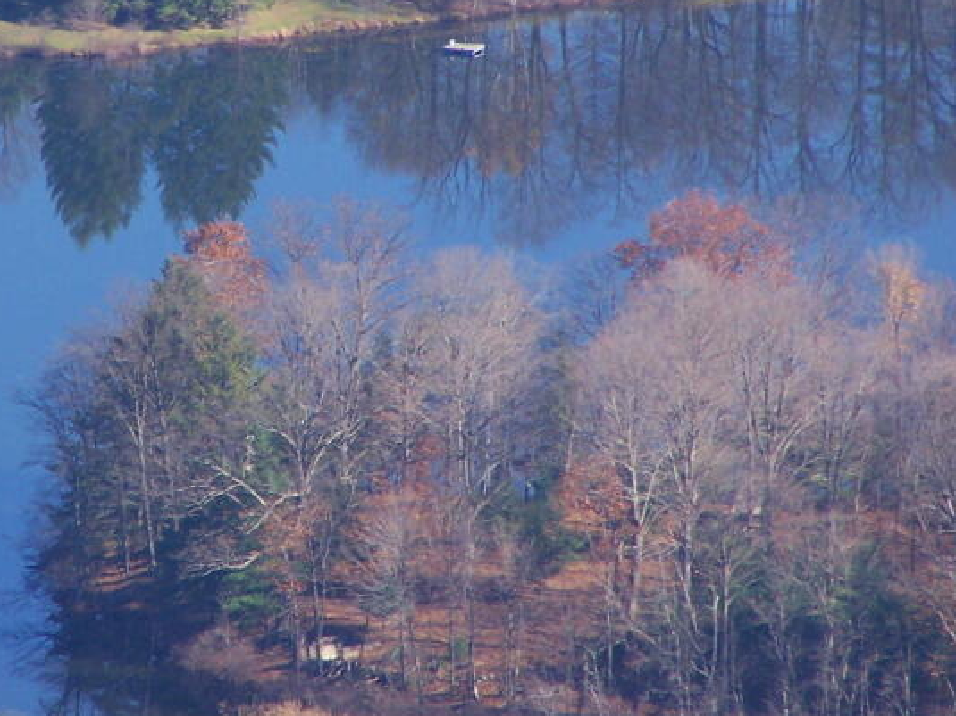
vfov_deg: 2.0
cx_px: 302
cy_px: 191
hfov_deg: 2.7
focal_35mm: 727
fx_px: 20073
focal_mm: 63
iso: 80
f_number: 3.7
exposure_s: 1/500
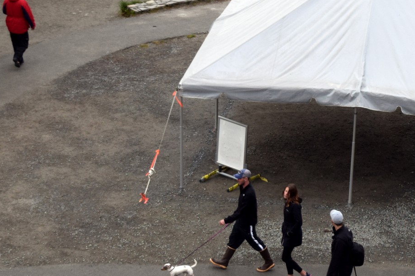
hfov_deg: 11.1
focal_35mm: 185
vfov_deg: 7.4
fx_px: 2132
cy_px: 83
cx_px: 366
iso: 400
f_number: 6.3
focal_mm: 52
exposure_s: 1/160
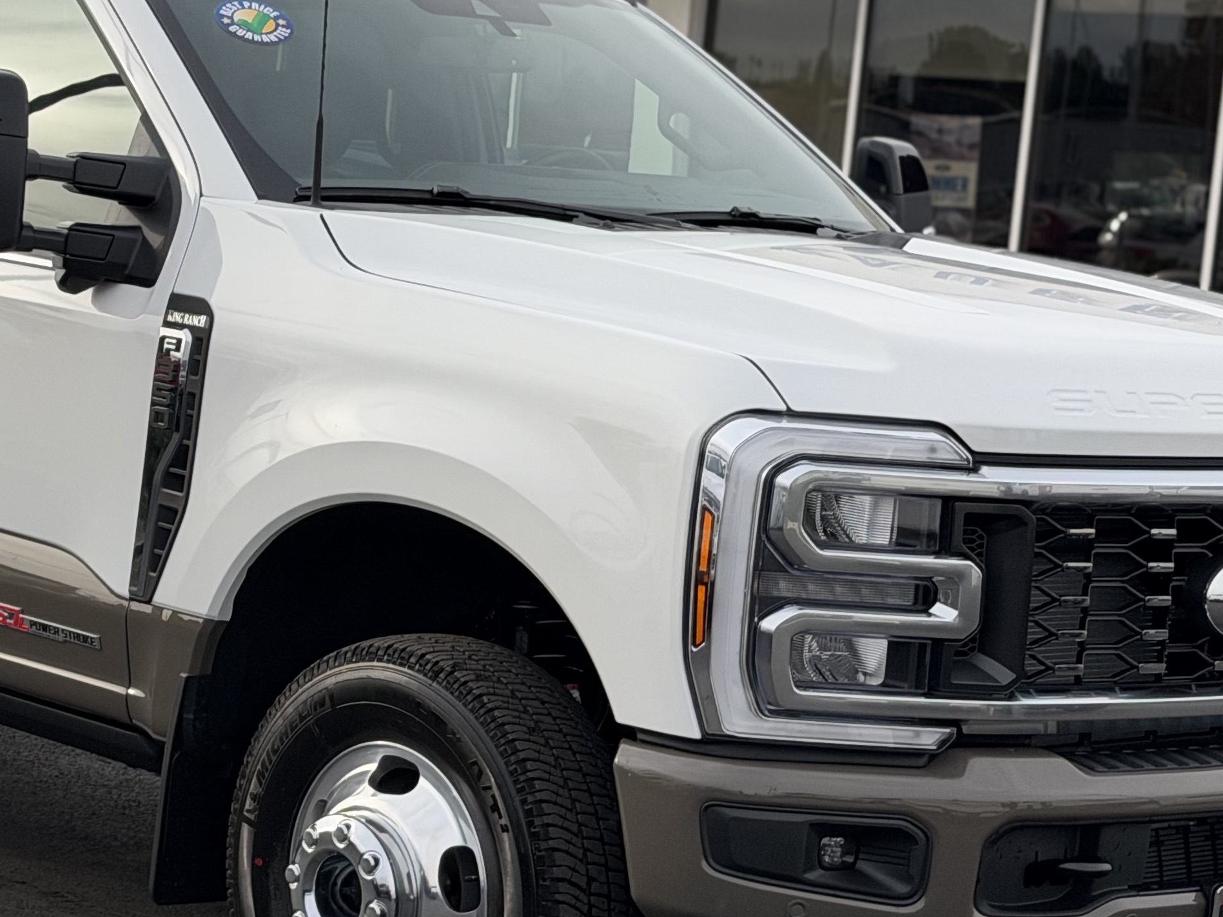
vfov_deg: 14.5
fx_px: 3604
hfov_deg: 19.1
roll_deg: -4.9
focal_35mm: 102
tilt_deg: -4.8
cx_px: 241
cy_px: 406
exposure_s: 1/2208
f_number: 1.78
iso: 64
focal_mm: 6.76
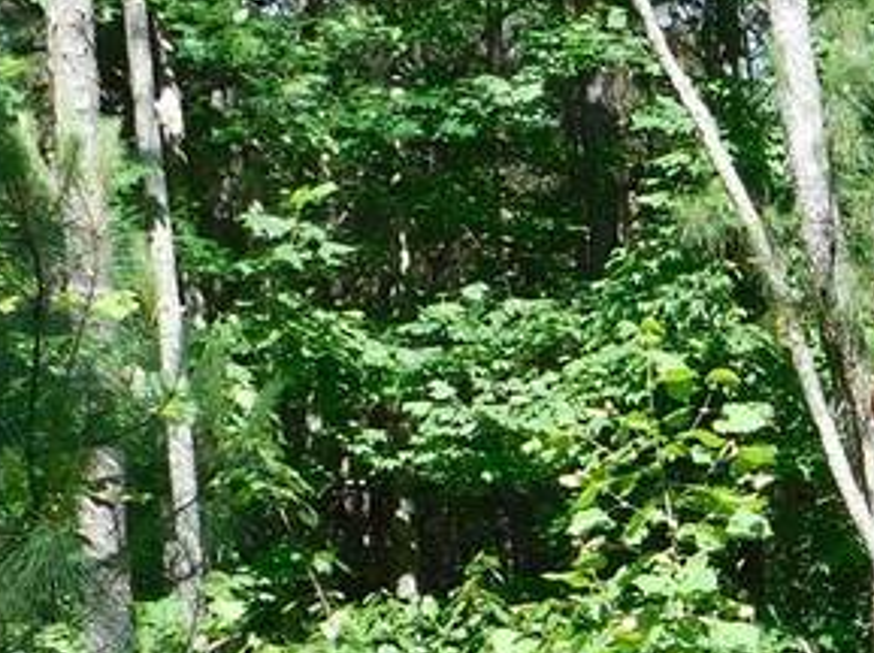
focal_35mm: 102
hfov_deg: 18.1
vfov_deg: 13.7
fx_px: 2572
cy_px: 949
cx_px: 1113
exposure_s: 1/500
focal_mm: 4
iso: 125
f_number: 3
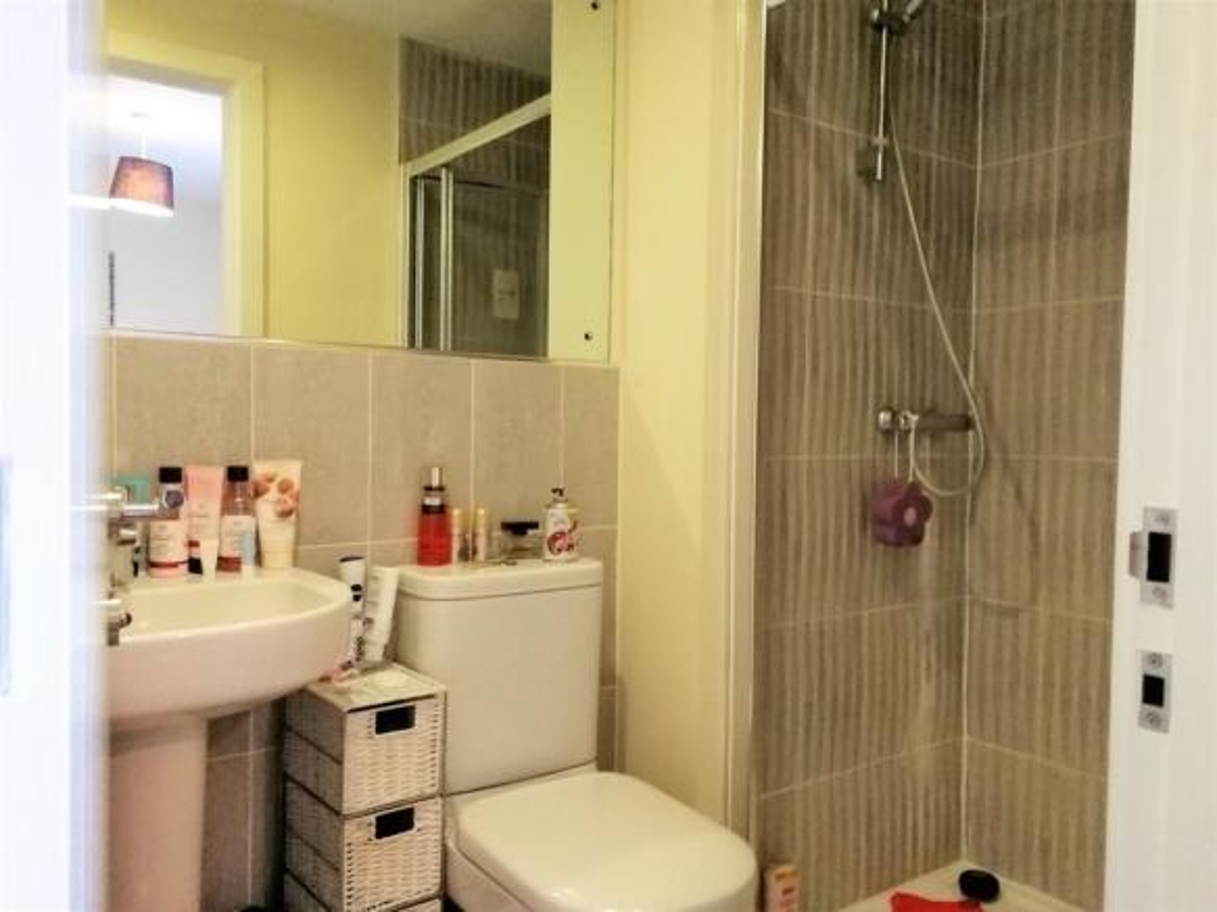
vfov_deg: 51.3
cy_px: 456
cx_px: 608
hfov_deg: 65.3
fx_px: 949
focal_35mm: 27
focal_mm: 3.95
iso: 640
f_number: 2.2
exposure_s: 1/20
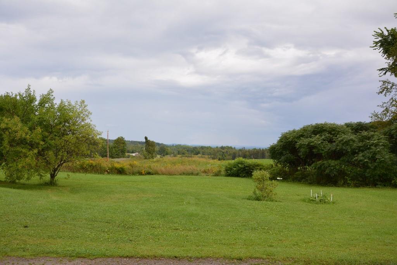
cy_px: 132
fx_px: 414
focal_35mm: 38
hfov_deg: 51.3
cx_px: 198
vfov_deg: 35.5
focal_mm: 25
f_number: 7.1
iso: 200
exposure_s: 1/200
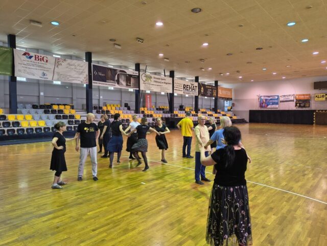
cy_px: 123
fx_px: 227
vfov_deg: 56.8
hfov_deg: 71.6
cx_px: 164
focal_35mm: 24
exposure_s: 1/50
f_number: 1.8
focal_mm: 5.56
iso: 632
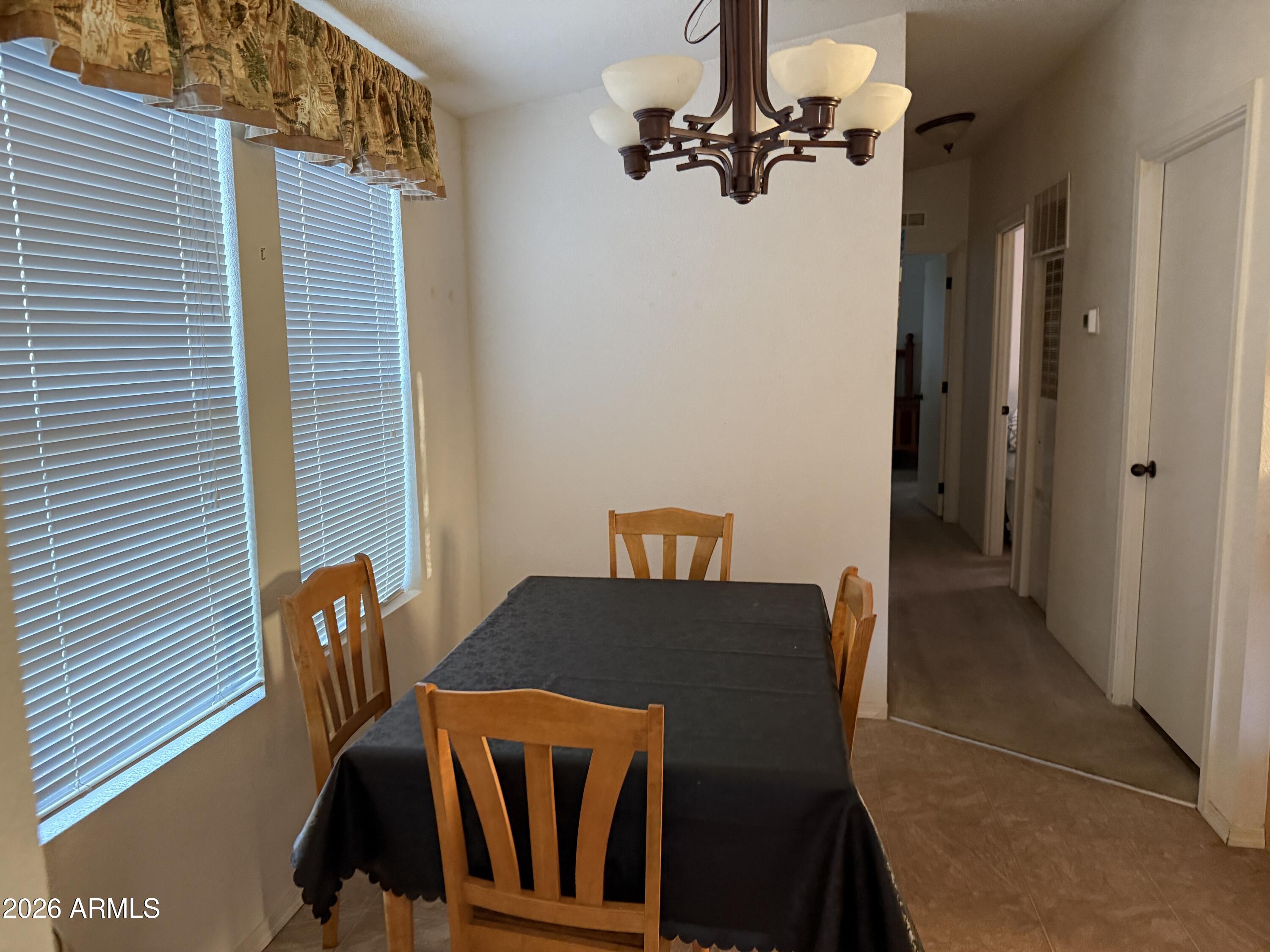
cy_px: 476
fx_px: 881
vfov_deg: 56.8
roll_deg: +2.9
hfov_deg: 71.6
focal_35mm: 24
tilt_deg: -6.7
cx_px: 635
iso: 400
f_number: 1.78
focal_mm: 6.76
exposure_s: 1/60
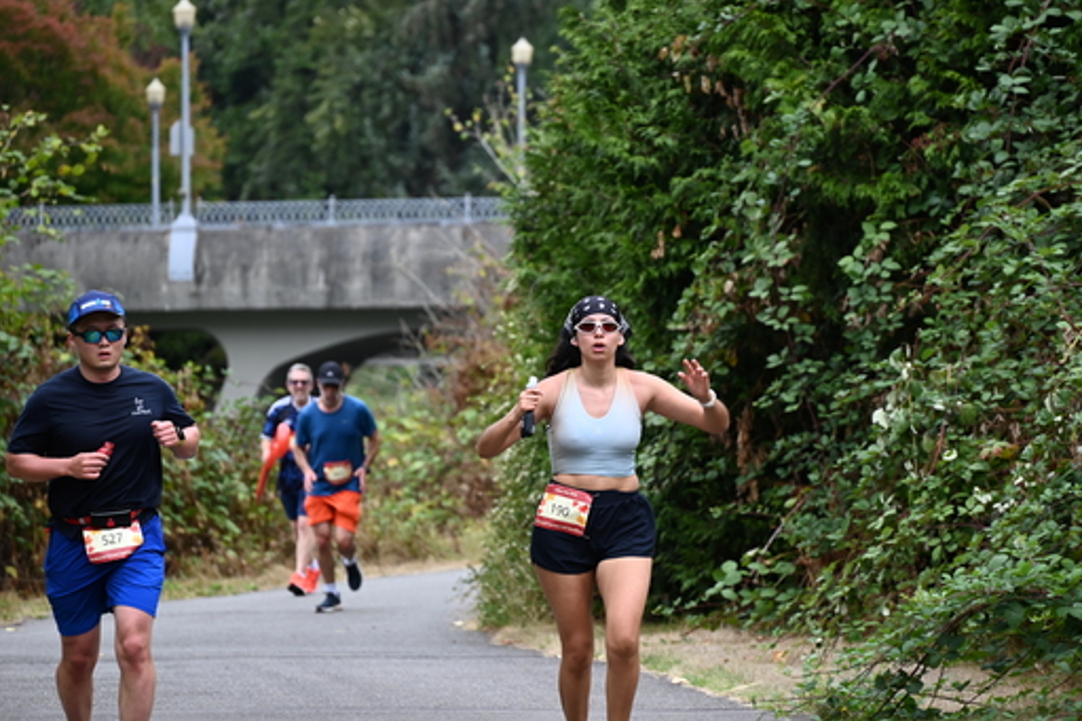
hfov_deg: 9.6
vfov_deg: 6.4
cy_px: 358
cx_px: 579
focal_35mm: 215
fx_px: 6459
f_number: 6.3
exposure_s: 1/400
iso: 400
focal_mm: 200
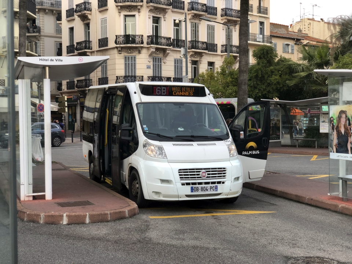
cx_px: 176
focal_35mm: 52
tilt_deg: -2.2
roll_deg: +0.2
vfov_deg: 28.0
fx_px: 529
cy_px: 132
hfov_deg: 36.8
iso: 16
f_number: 2.4
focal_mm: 6
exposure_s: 1/60
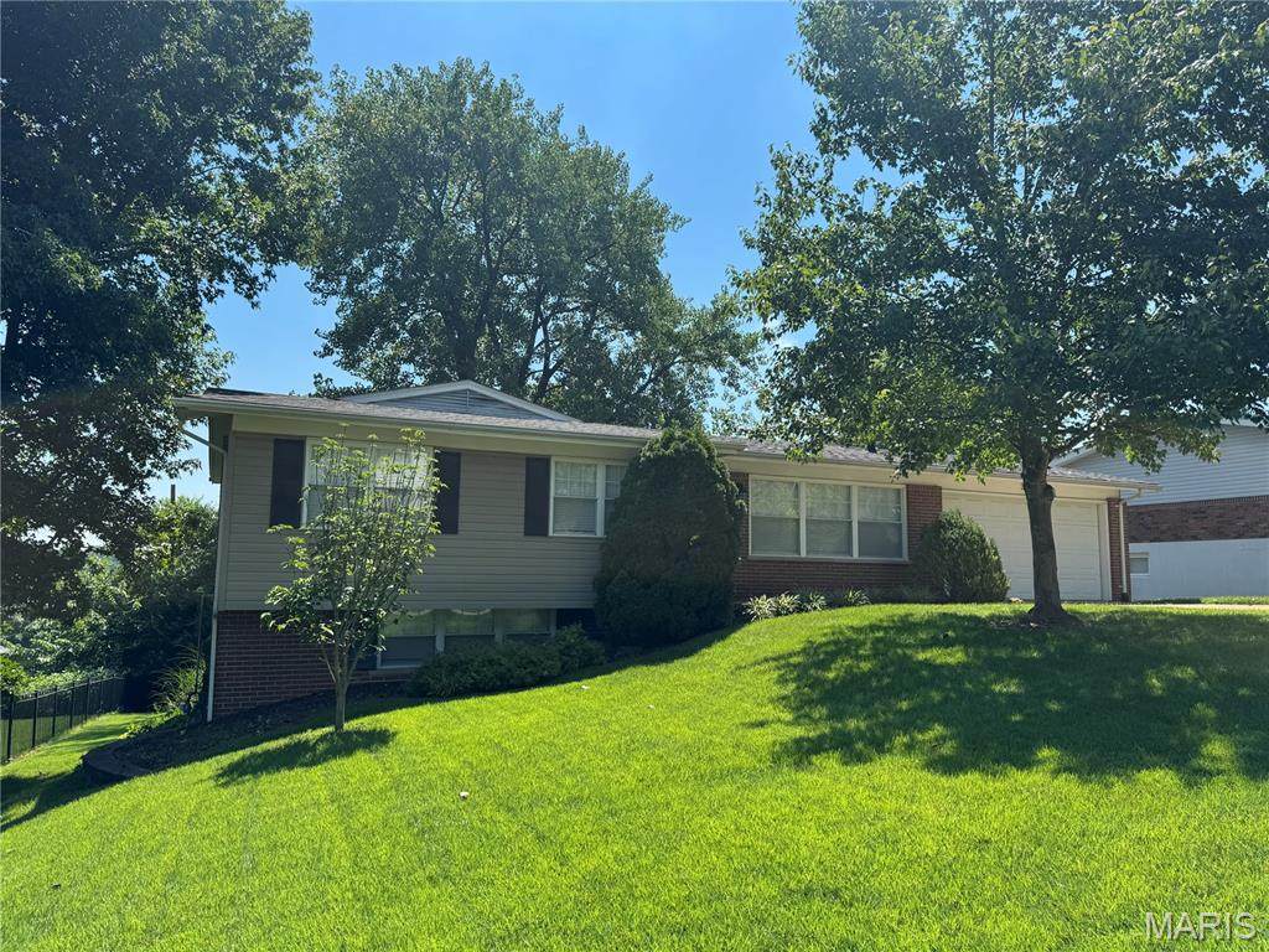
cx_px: 634
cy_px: 476
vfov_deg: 56.8
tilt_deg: +5.5
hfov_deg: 71.6
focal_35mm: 24
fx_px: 880
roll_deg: -0.9
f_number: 1.78
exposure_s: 1/2604
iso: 80
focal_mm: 6.76
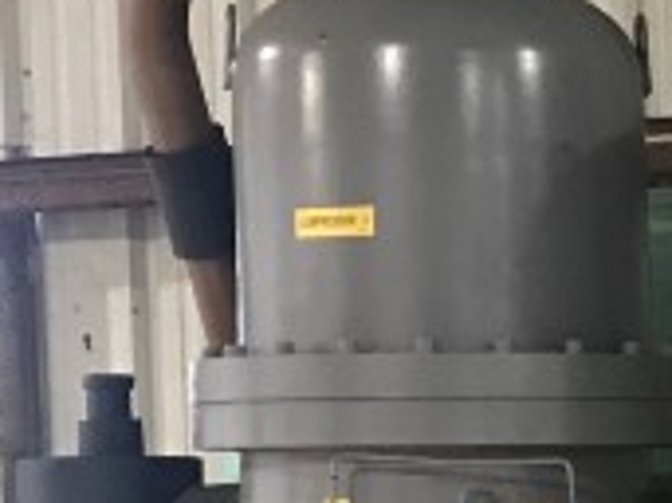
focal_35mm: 164
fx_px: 3181
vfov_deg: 8.9
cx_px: 908
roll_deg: +2.2
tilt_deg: -3.8
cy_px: 692
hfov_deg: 11.7
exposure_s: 1/9
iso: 100
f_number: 1.8
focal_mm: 3.99
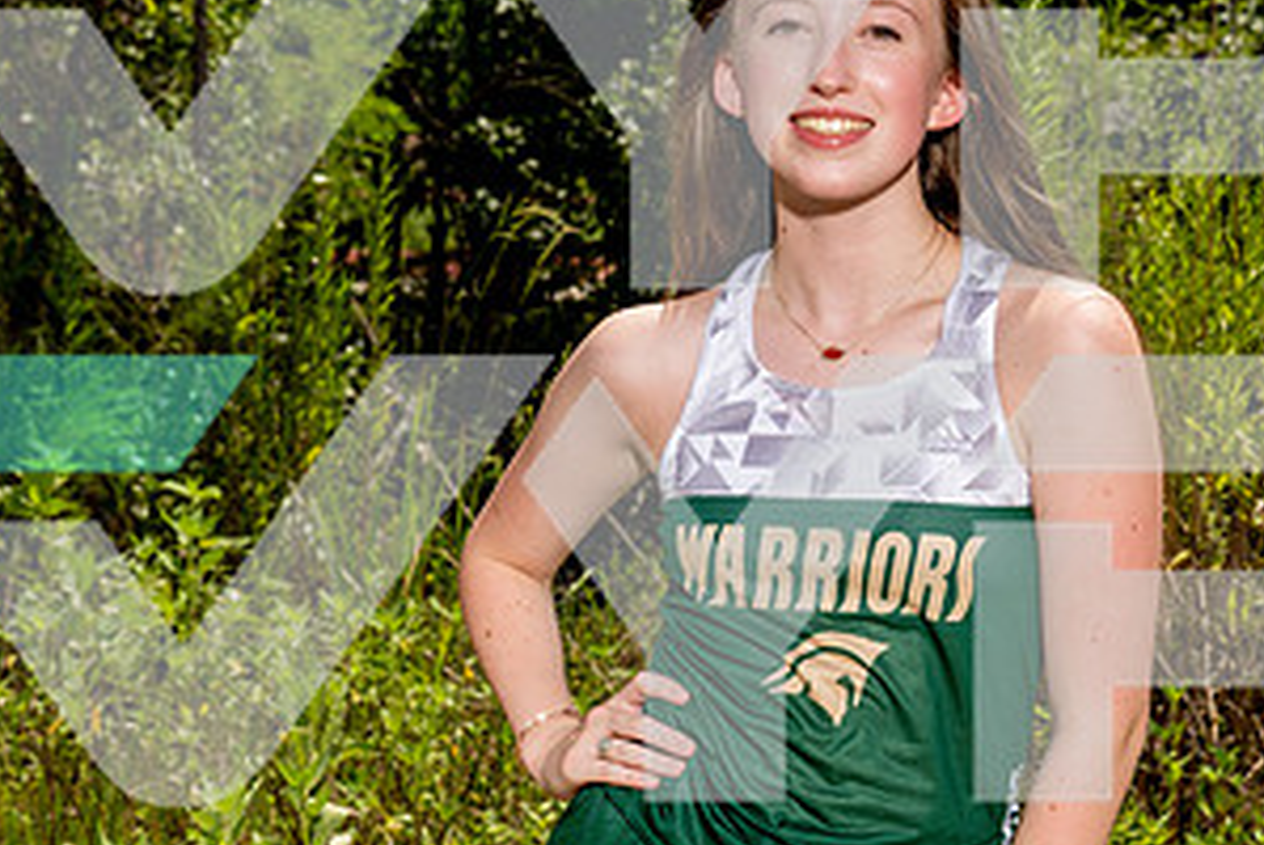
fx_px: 2706
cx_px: 891
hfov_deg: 26.1
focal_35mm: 77
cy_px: 579
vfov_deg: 17.7
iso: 100
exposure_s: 1/1000
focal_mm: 38
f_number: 5.6
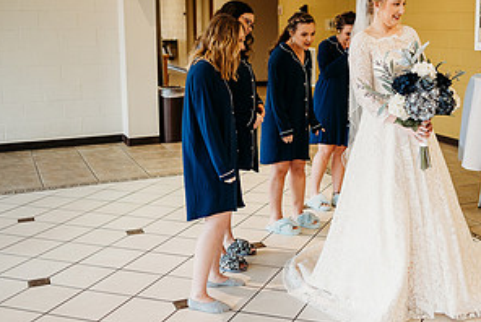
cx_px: 346
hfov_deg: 40.9
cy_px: 107
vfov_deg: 28.5
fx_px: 629
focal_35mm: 47
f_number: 1.8
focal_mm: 24
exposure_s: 1/160
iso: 400
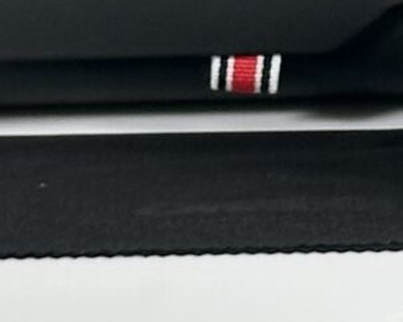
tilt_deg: -19.1
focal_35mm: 393
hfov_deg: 4.9
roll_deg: +1.0
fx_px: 4687
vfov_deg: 3.9
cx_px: 424
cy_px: -8
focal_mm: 6.86
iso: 125
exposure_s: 1/100
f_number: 1.78
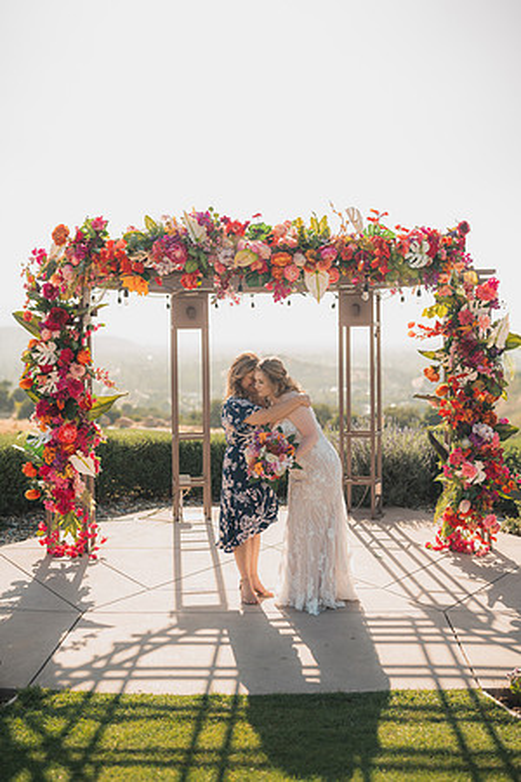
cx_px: 260
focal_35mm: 50
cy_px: 391
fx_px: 1085
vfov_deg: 39.6
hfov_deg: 27.0
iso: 50
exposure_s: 1/1000
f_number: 2
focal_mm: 50
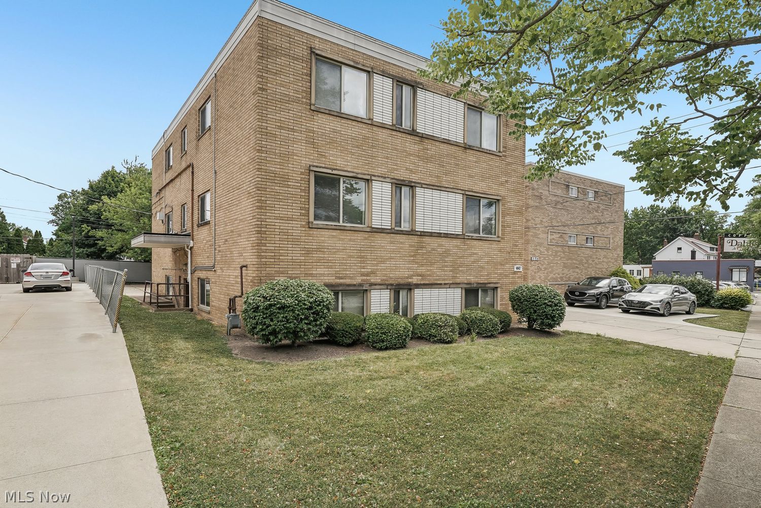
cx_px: 380
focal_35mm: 20
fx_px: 423
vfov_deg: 61.9
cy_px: 254
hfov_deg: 84.0
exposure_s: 1/125
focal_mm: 20
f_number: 8
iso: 100
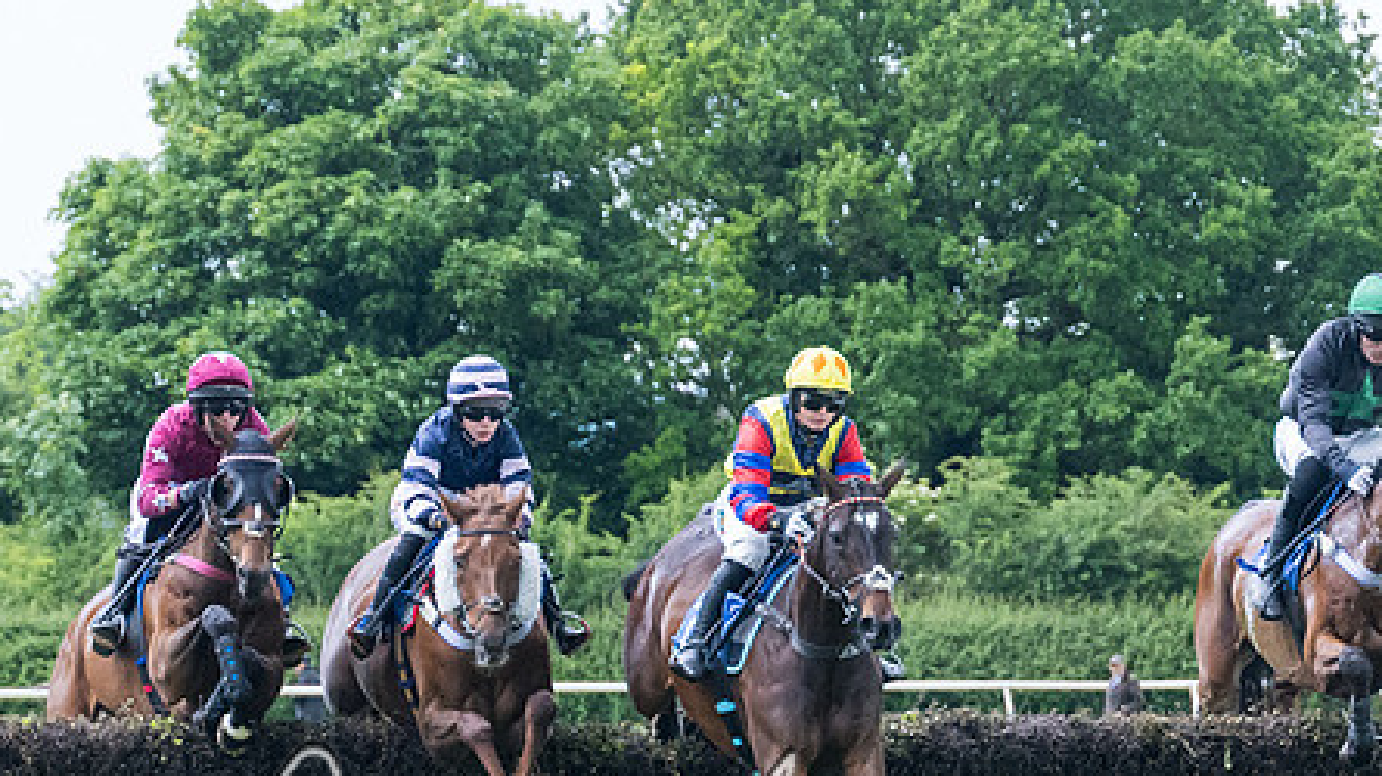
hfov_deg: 6.4
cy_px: 767
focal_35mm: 335
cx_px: 795
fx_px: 12272
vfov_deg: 3.6
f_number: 4
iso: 2000
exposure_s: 1/1000
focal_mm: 115
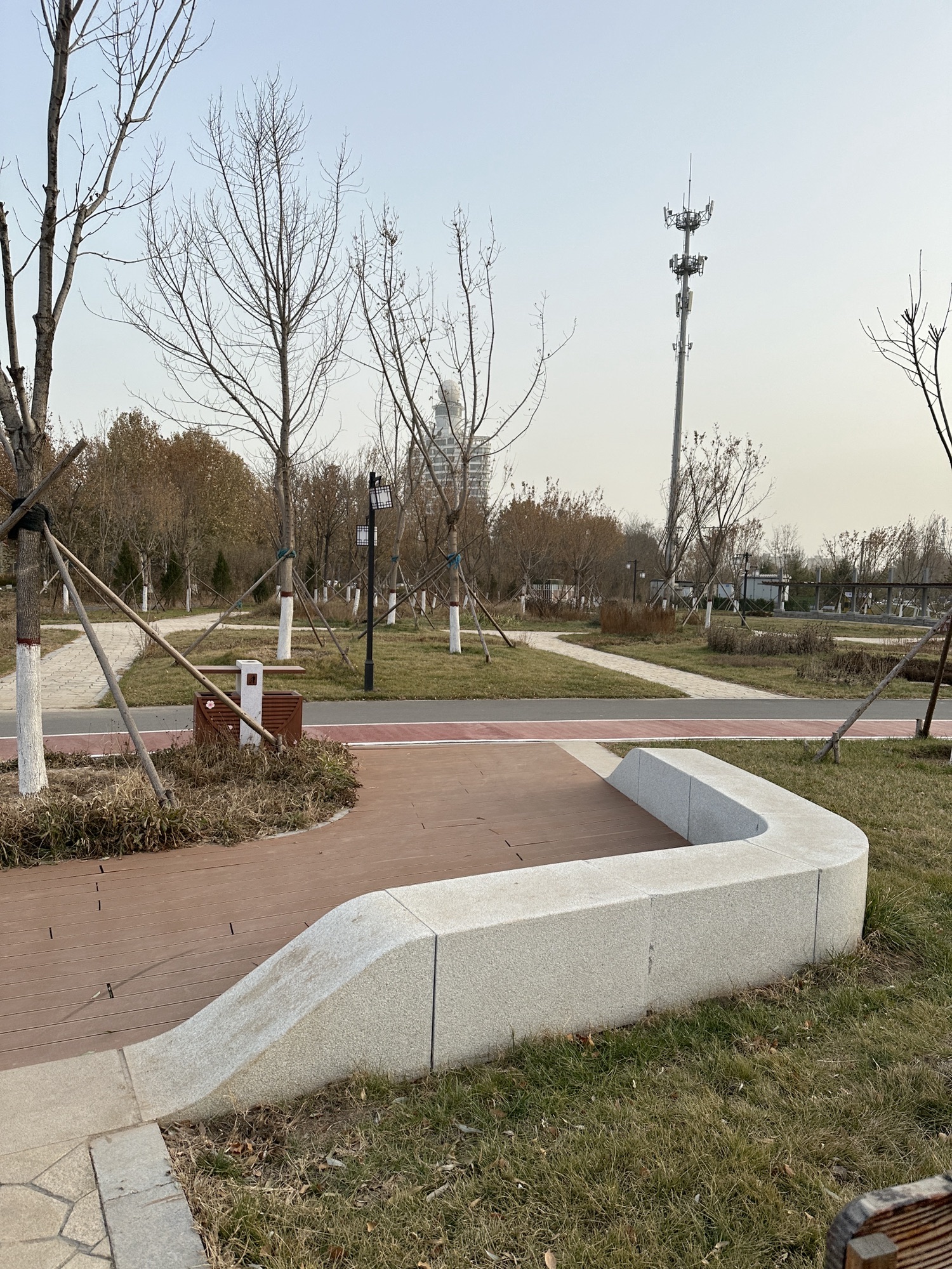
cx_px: 476
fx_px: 880
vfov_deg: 71.6
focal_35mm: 24
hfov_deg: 56.8
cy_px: 634
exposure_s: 1/1212
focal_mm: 6.86
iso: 80
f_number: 1.78
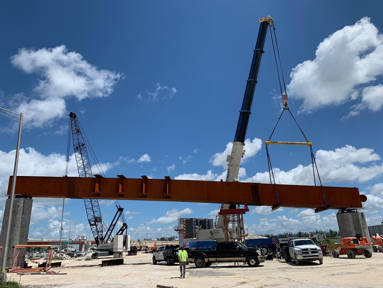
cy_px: 144
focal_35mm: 26
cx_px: 192
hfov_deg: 67.3
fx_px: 288
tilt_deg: +18.1
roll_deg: +3.1
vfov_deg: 53.1
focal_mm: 4.25
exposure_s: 1/3788
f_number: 1.8
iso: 25
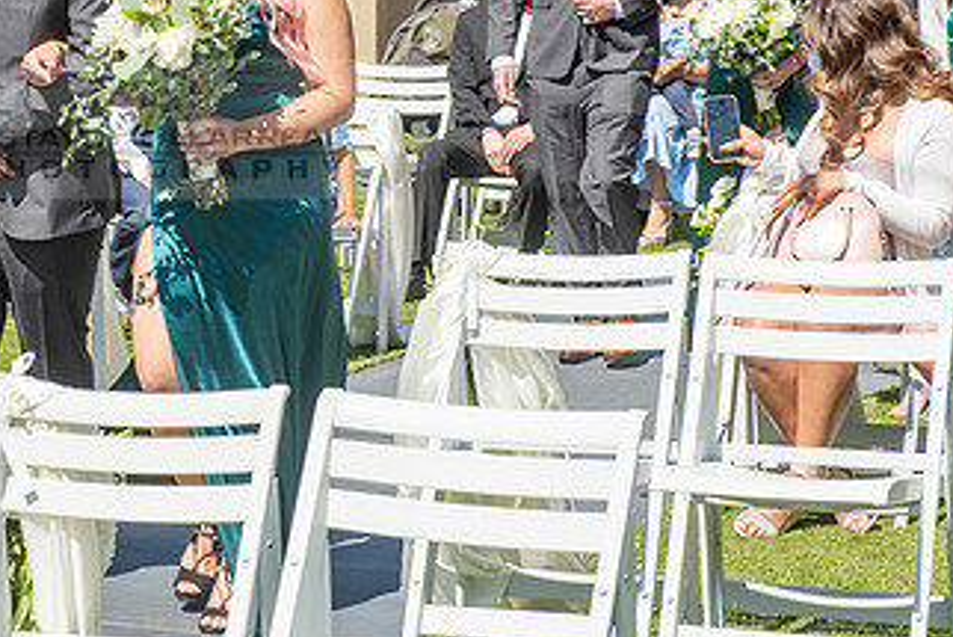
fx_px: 3337
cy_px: 129
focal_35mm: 126
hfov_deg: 16.1
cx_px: 118
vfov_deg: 10.9
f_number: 10
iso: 100
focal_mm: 70
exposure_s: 1/250
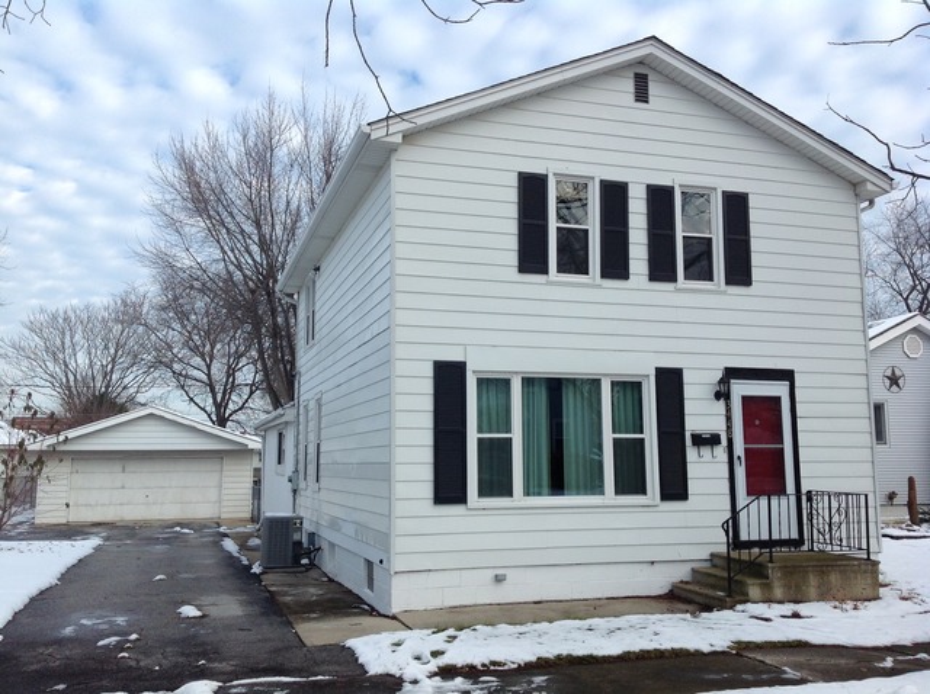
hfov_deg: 52.7
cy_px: 347
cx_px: 465
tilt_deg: +7.3
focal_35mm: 35
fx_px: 939
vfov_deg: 40.6
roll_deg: -0.8
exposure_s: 1/1314
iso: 50
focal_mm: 4.28
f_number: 2.4
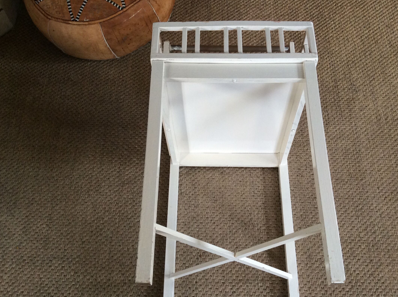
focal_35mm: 39
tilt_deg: -62.2
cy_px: 152
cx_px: 219
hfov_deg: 47.9
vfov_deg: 36.7
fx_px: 448
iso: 80
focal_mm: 3.3
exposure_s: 1/25
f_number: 2.4
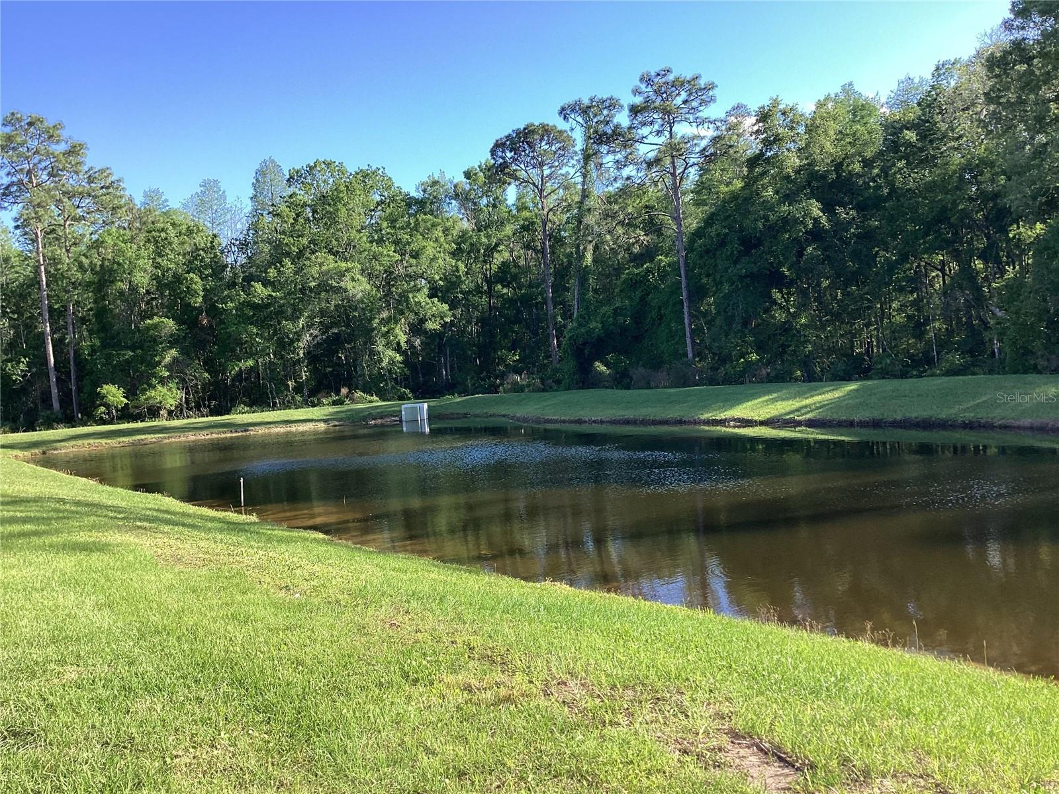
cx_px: 530
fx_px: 948
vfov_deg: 45.4
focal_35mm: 31
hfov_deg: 58.4
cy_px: 397
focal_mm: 3.3
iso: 25
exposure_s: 1/420
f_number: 2.4
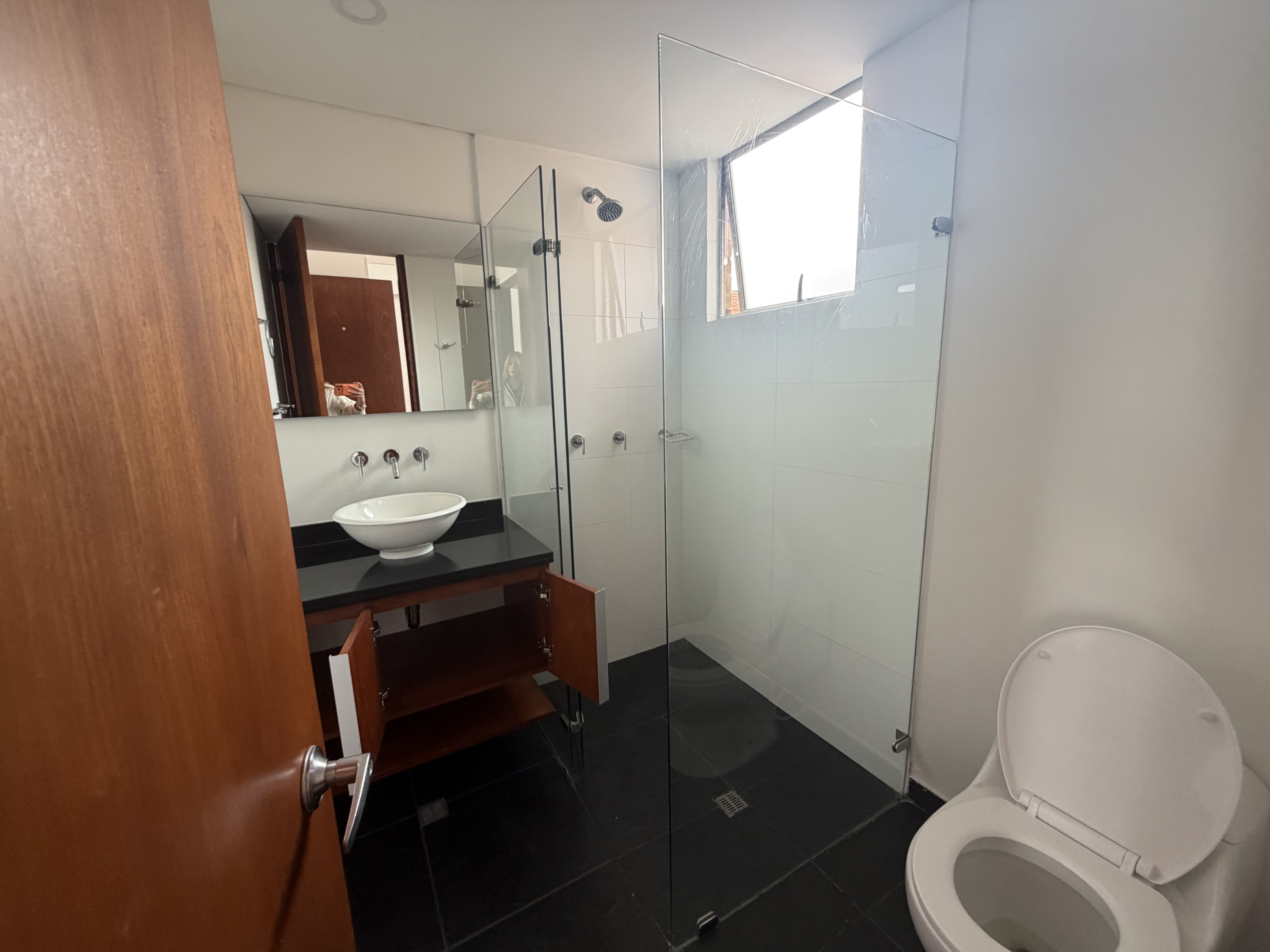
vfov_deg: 85.7
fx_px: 514
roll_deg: +1.9
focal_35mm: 14
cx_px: 635
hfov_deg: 102.1
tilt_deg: -11.0
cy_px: 476
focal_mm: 2.22
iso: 250
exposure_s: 1/121
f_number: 2.2
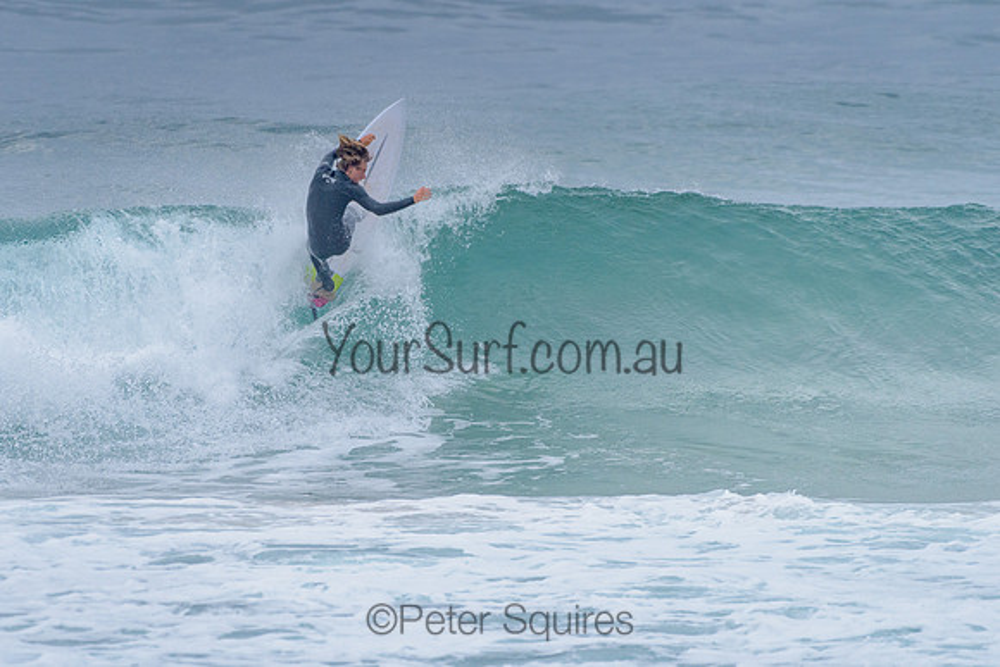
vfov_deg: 2.2
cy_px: 281
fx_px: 17027
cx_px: 462
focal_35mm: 613
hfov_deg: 3.4
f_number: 5.6
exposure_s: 1/2000
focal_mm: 500
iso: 1100
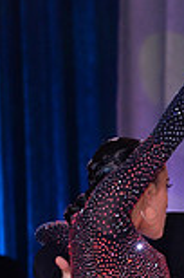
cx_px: 284
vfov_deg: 5.2
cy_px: 419
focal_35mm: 396
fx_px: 3050
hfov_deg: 3.4
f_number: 5.6
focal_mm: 105
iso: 2000
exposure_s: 1/250
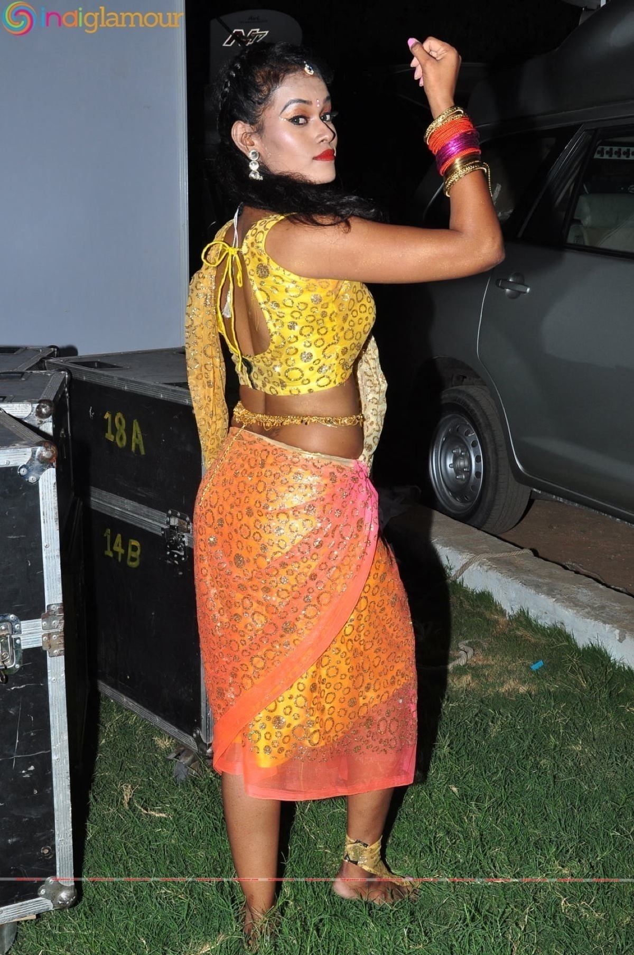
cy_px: 478
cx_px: 317
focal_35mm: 45
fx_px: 1192
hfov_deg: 29.8
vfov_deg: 43.7
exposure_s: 1/125
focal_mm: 30
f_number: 10
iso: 400
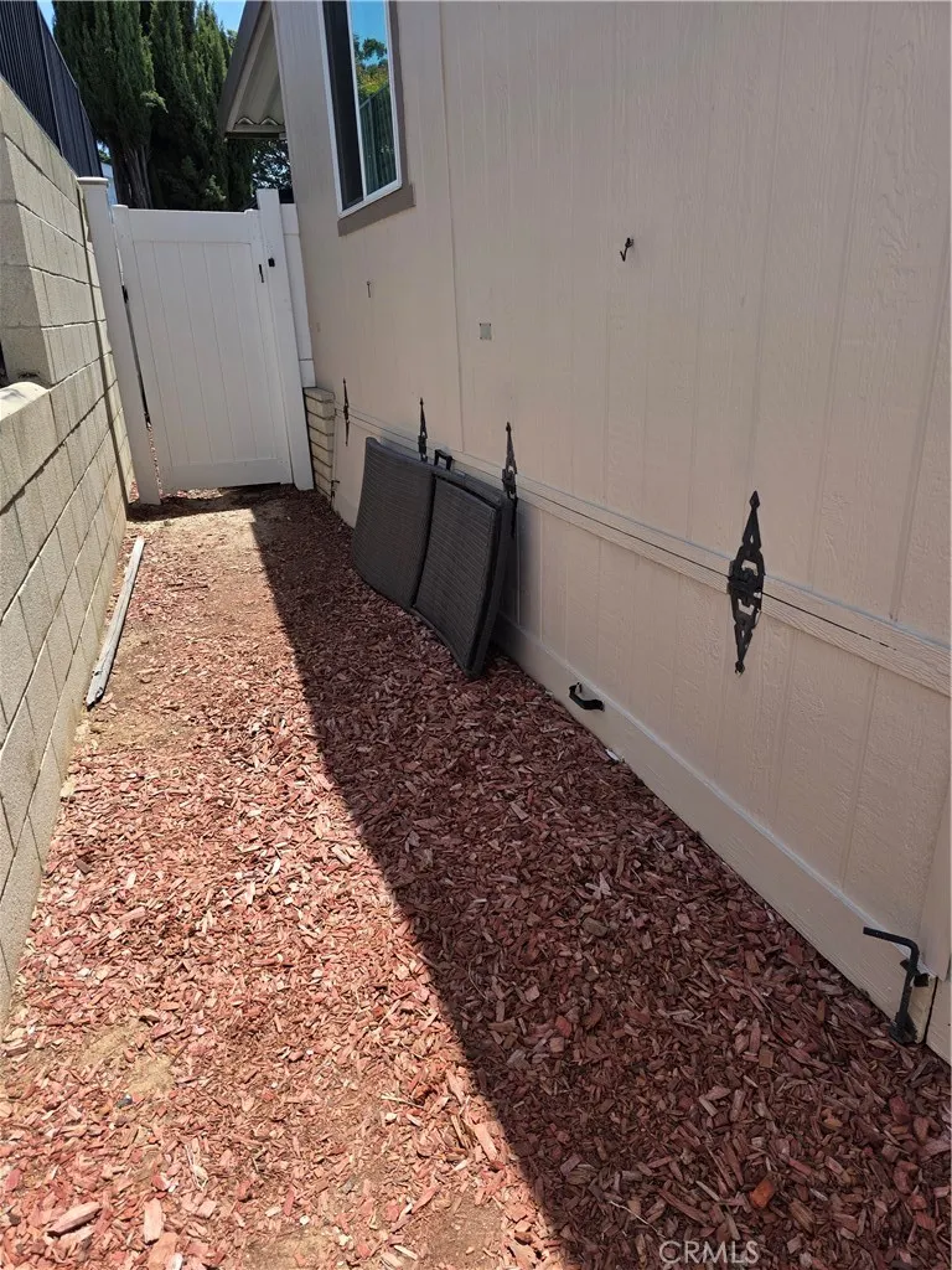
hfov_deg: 58.9
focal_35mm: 23
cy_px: 635
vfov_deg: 73.9
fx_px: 843
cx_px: 476
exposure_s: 1/3493
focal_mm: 6.3
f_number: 1.7
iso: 80
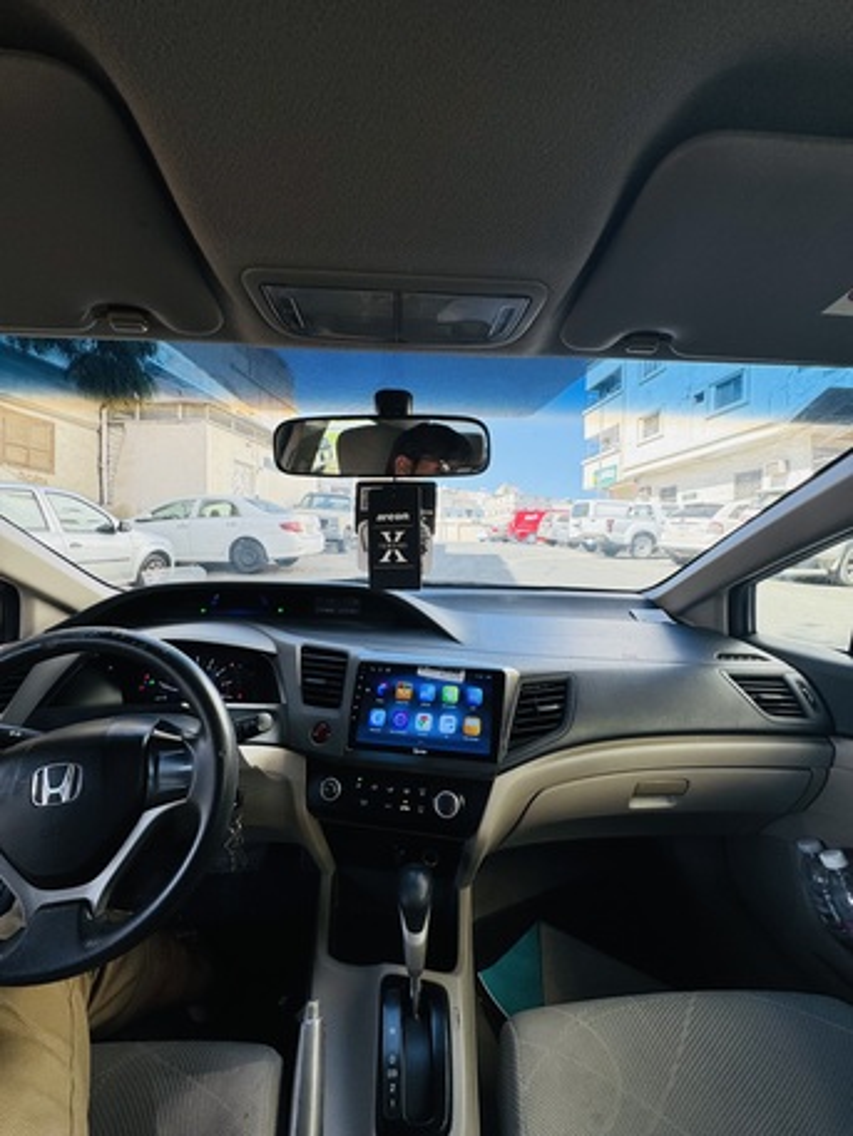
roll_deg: -0.5
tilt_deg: -0.5
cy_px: 568
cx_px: 426
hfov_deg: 85.7
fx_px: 460
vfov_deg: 102.0
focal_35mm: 14
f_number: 2.2
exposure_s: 1/332
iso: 40
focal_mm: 2.22
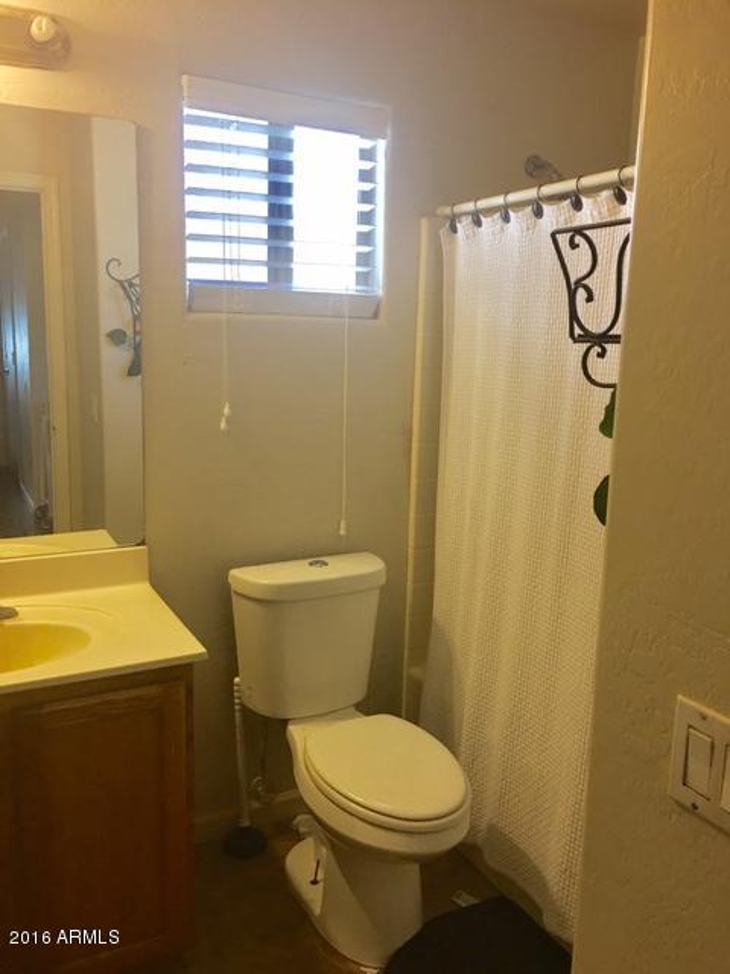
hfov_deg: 48.2
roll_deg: -1.4
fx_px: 815
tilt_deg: -9.7
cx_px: 365
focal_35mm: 29
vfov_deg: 61.7
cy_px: 487
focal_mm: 4.15
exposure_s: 1/15
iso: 40
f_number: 2.2
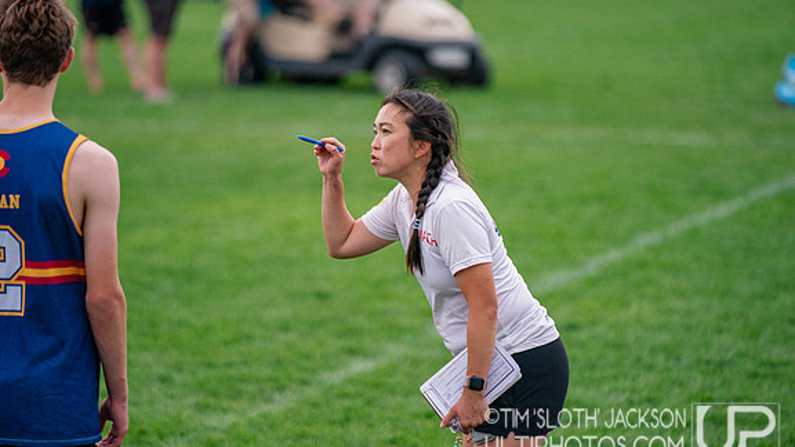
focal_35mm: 211
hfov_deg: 10.2
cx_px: 398
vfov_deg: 5.8
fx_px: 4448
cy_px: 223
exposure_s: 1/6400
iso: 2000
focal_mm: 200
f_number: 2.8
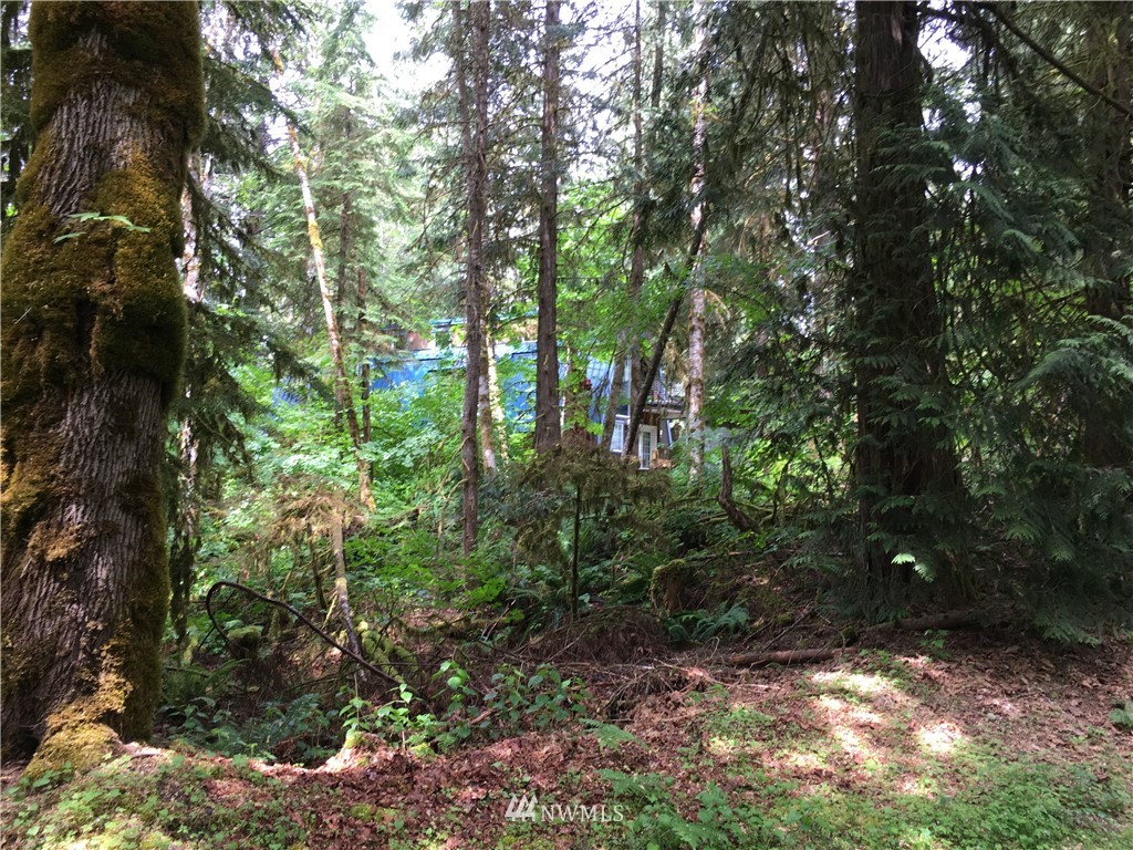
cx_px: 566
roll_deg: -1.2
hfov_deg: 61.7
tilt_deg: +7.0
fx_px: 949
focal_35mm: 29
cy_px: 425
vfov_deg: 48.2
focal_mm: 4.15
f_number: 2.2
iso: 32
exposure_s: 1/60
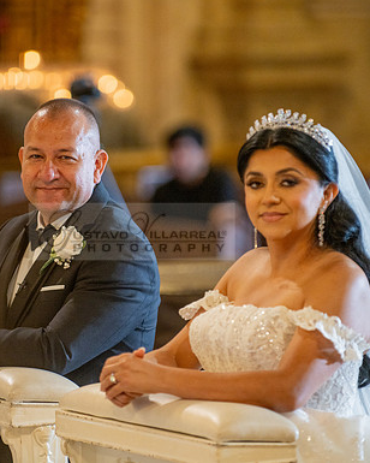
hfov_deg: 5.5
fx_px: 3874
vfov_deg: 6.8
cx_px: 133
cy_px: 232
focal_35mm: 283
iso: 1000
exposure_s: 1/200
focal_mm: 200
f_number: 2.8
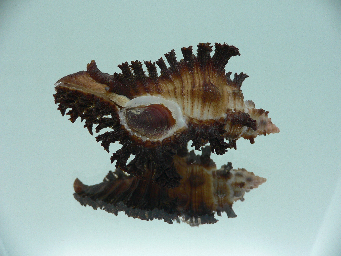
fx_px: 345
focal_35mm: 35
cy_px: 128
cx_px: 170
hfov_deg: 52.6
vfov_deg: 40.7
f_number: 2.8
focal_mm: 4.6
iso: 100
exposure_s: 1/60
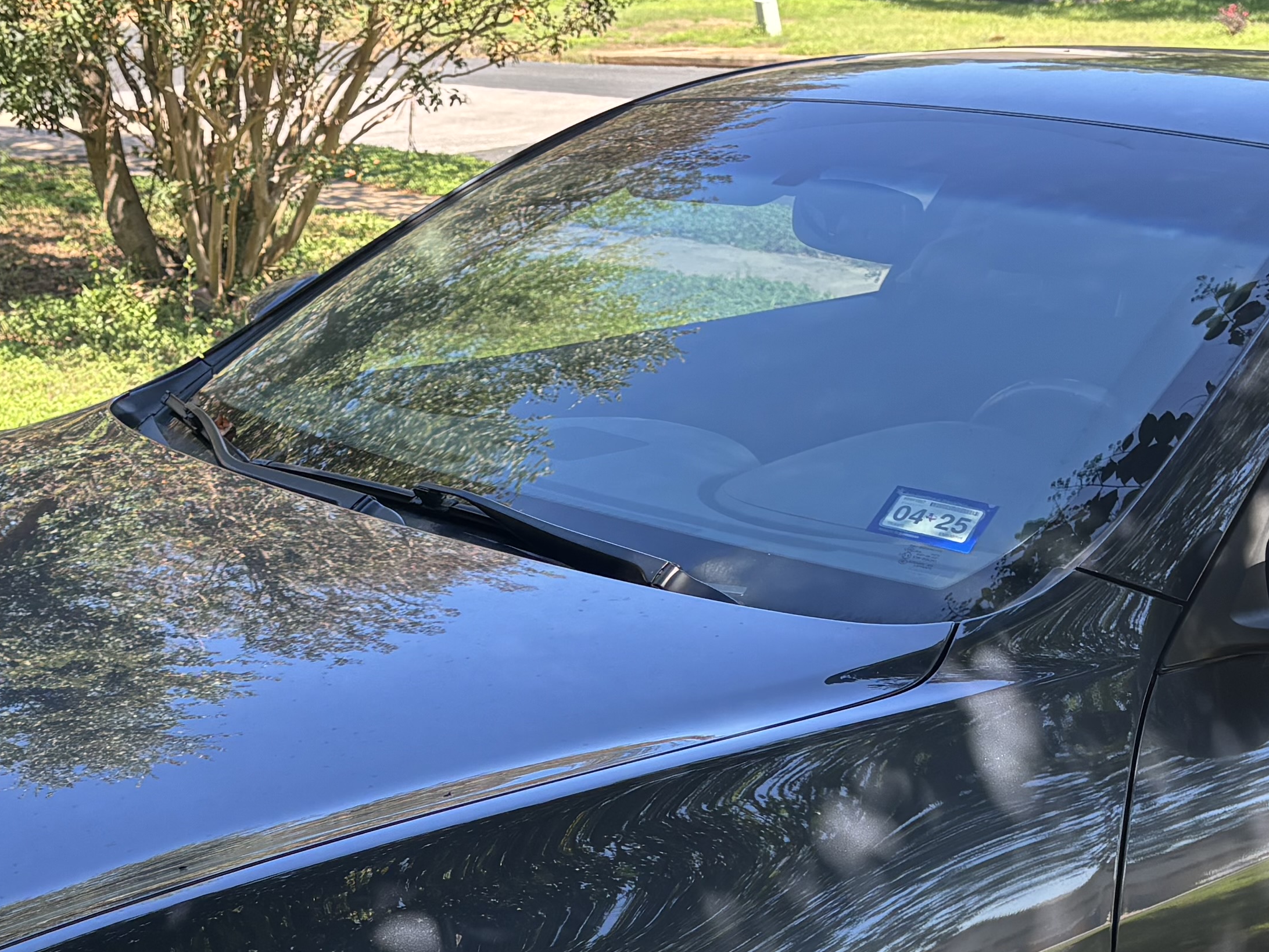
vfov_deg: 21.1
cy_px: 875
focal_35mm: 68
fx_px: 2493
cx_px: 501
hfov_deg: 28.5
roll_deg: +1.5
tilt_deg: -20.8
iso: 40
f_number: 1.6
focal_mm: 5.96
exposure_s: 1/247
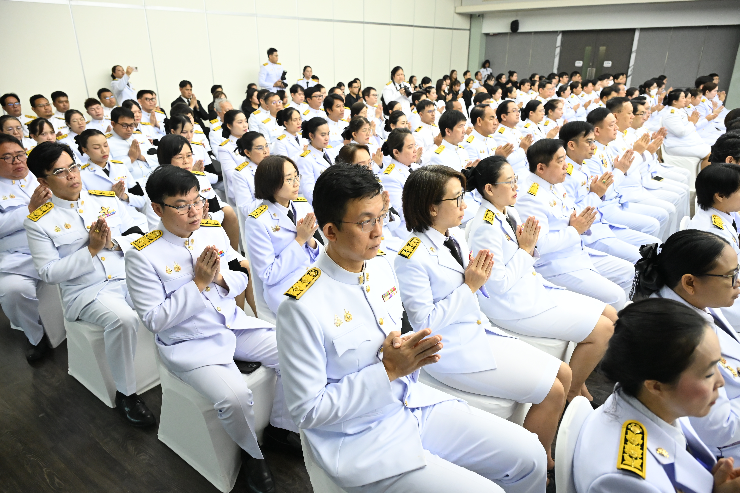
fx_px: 493
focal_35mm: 24
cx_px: 370
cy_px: 246
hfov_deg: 73.7
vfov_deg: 53.1
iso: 6400
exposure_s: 1/320
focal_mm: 24
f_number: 4
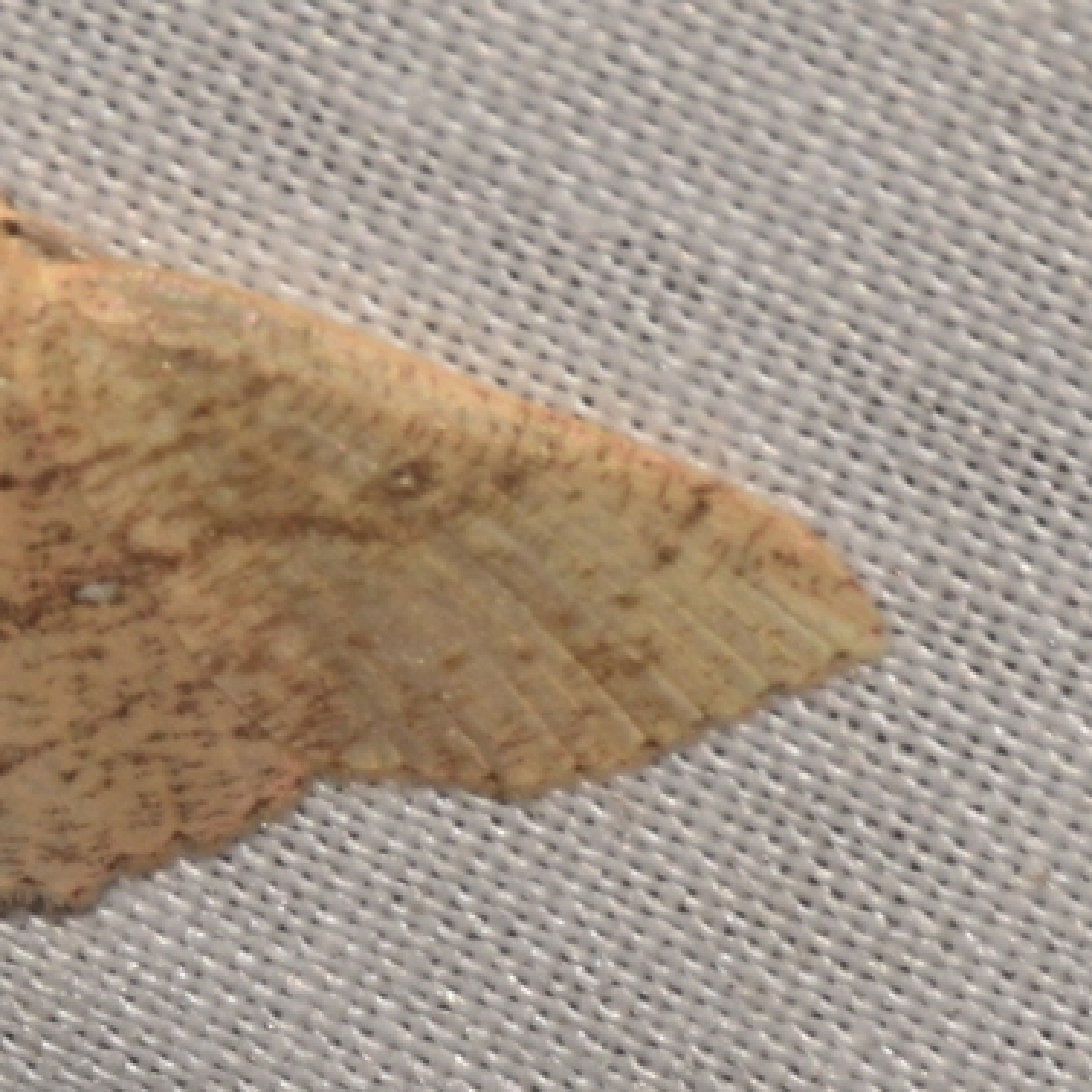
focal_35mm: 455
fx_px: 16239
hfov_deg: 3.8
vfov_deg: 3.9
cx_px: -133
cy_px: 568
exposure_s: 1/125
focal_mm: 140
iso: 100
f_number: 16
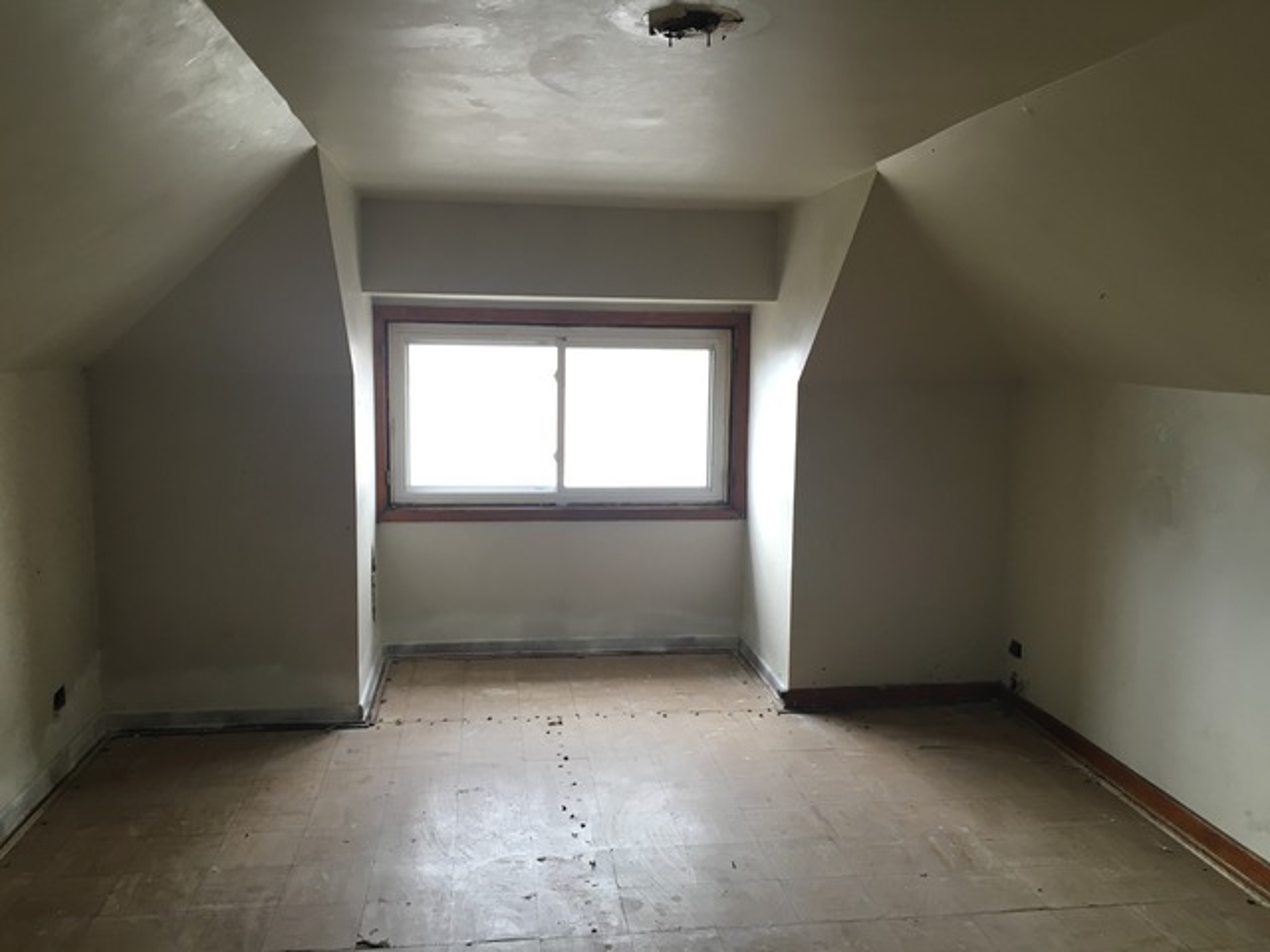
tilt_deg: -7.6
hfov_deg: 61.7
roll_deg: -0.1
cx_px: 635
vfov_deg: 48.2
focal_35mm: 29
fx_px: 1064
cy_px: 476
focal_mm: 4.15
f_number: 2.2
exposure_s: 1/30
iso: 64
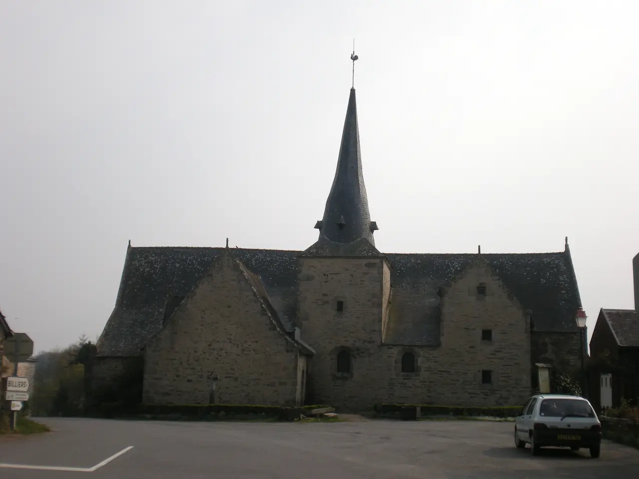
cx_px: 320
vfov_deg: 26.1
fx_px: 1034
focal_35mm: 56
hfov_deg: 34.3
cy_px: 240
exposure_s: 1/565
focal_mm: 9.3
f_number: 5.6
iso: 64
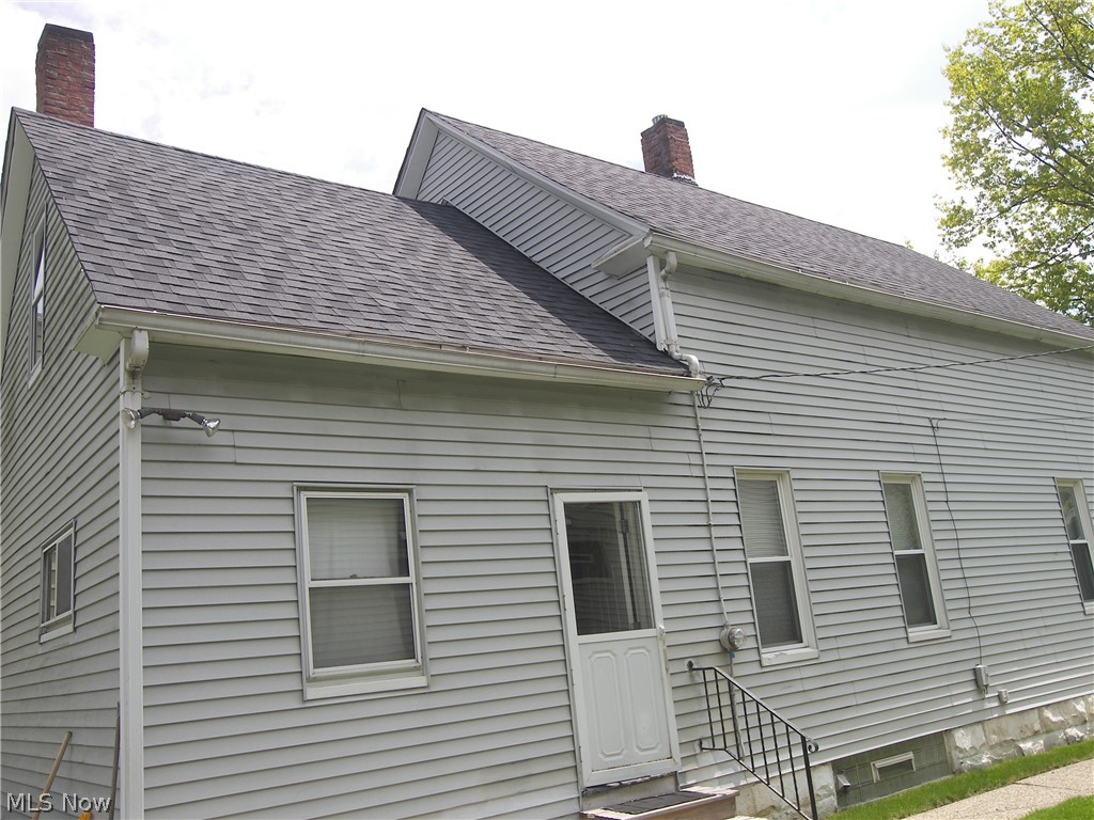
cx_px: 547
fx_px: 948
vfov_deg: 46.8
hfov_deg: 60.0
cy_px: 410
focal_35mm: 30
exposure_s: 1/800
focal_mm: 6.4
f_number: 3.2
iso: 50
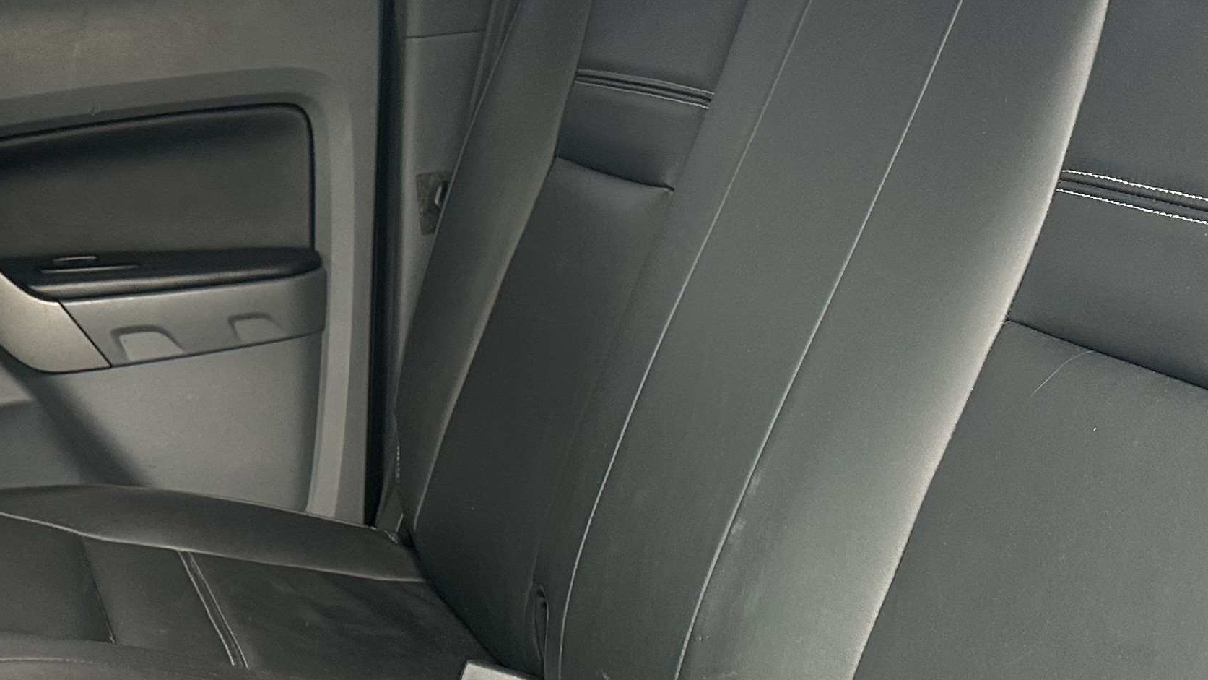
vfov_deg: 19.0
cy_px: 465
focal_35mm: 63
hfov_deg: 33.1
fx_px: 2018
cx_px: 412
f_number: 1.78
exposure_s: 1/60
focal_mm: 6.86
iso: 400
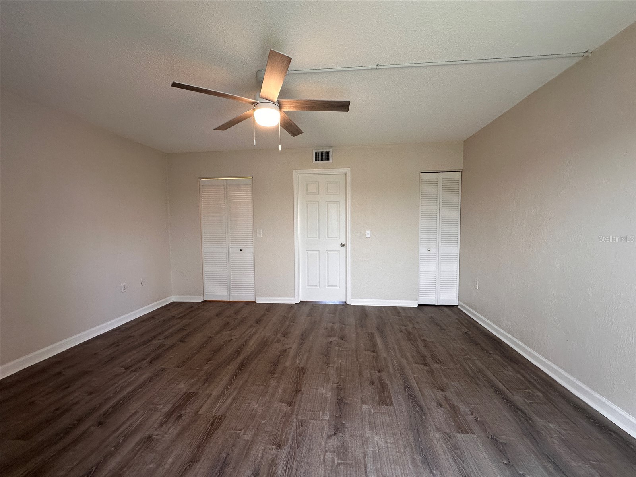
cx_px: 318
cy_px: 238
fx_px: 257
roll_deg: +0.9
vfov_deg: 85.7
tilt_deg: -2.5
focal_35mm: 14
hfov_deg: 102.1
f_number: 2.2
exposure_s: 1/120
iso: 160
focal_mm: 2.22
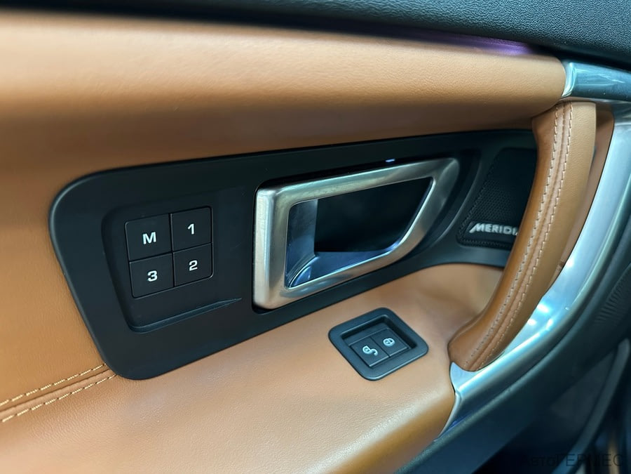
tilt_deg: -29.1
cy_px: 237
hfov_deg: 71.6
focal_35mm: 24
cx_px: 316
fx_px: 437
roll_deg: -0.1
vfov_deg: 56.8
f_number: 1.78
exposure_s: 1/33
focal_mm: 6.86
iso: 640
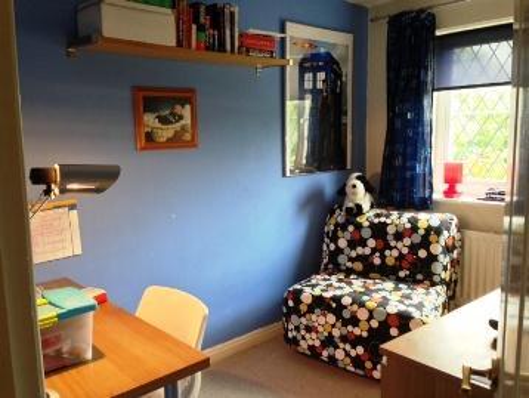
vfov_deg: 43.0
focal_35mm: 33
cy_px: 199
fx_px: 505
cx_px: 264
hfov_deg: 55.3
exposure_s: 1/20
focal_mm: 4.13
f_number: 2.4
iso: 160
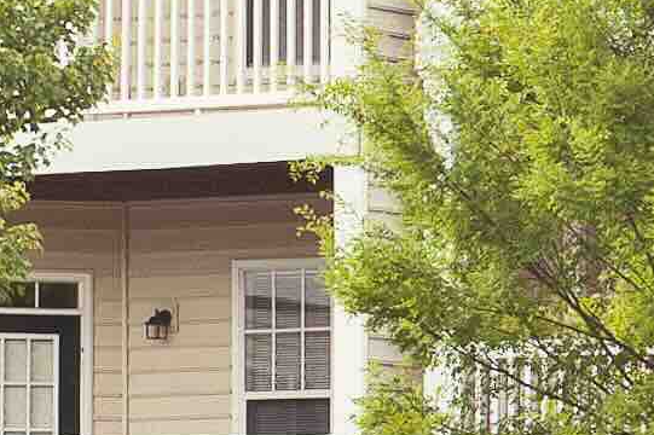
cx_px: 795
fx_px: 7335
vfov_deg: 3.4
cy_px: 382
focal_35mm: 404
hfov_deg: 5.1
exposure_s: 1/125
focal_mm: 52
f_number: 6.3
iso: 400
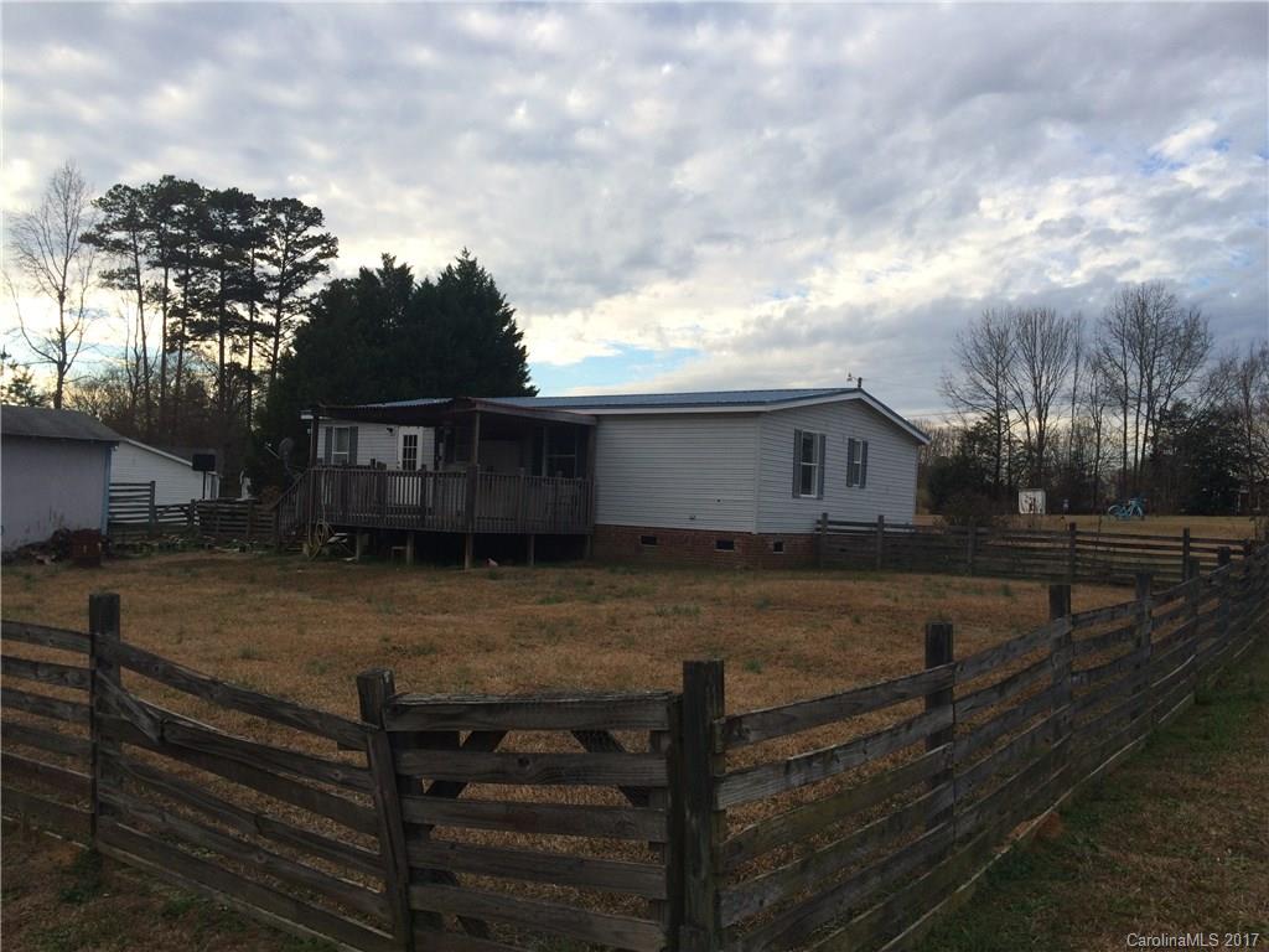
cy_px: 476
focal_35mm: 29
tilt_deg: +2.6
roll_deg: -1.4
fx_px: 1063
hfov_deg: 61.7
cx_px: 634
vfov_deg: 48.2
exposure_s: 1/707
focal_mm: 4.15
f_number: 2.2
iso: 32
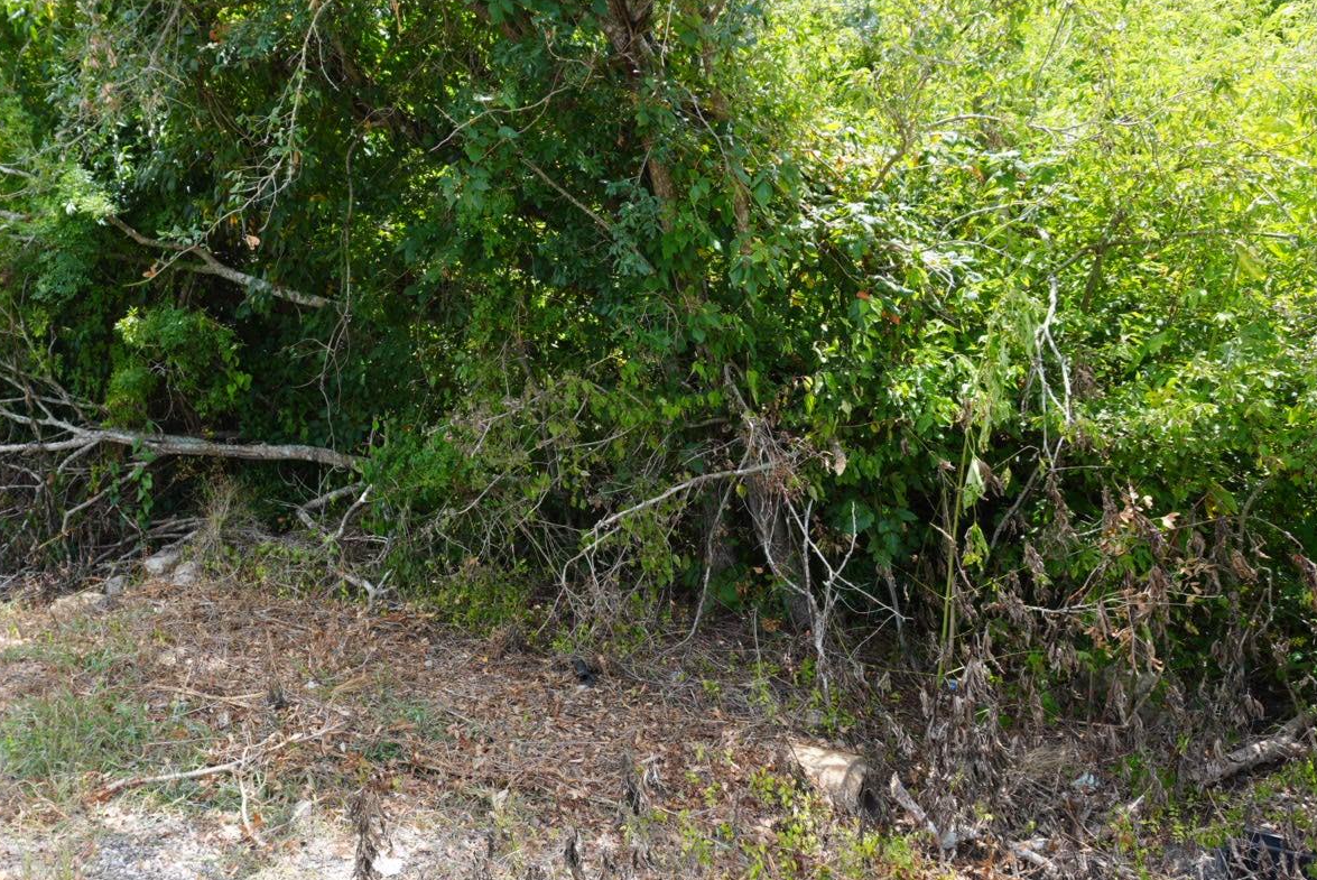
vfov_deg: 40.0
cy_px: 452
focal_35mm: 33
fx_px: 1208
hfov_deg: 56.0
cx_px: 443
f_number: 5
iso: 100
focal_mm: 16
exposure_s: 1/125
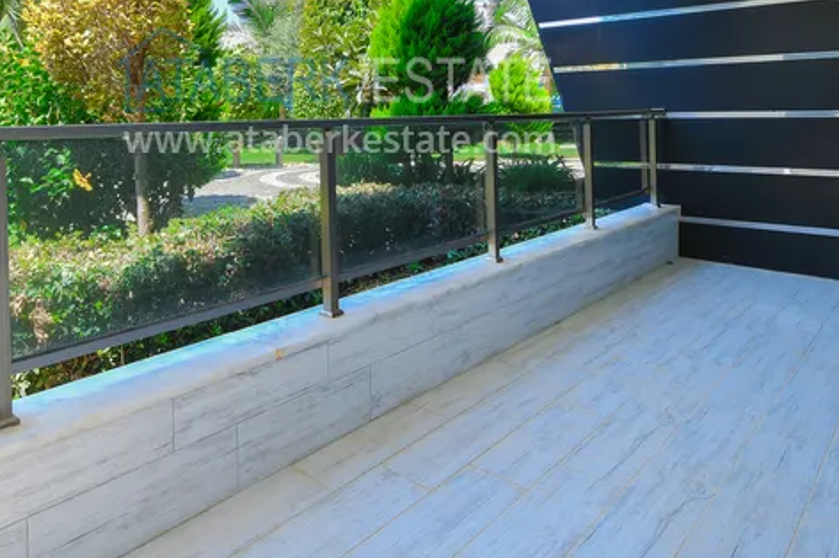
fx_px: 629
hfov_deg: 66.7
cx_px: 334
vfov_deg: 44.8
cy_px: 89
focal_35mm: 27
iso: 100
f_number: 8
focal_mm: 10
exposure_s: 1/60
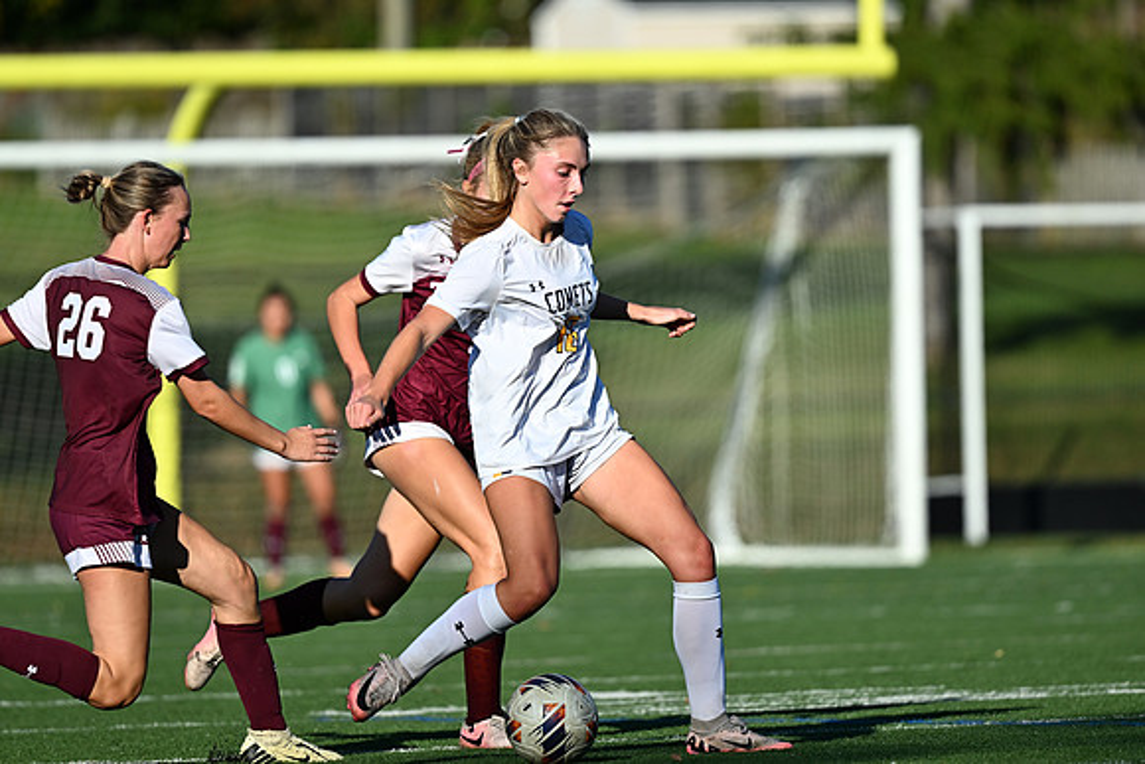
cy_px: 382
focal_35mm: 500
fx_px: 15906
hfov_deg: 4.1
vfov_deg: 2.8
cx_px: 572
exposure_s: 1/2000
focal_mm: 500
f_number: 5.6
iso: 400
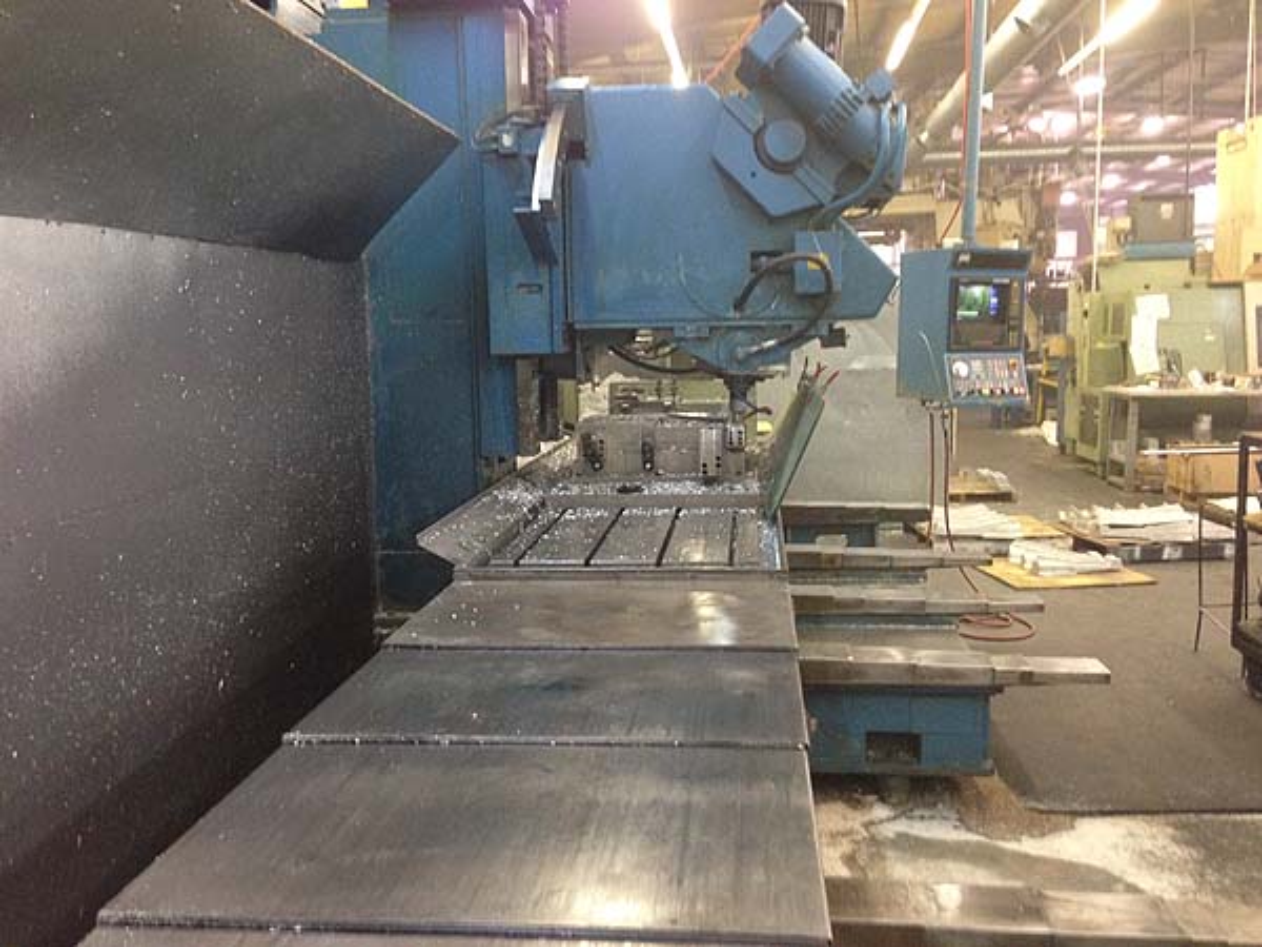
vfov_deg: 42.9
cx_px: 631
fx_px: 1203
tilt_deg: -7.3
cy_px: 474
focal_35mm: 33
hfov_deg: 55.4
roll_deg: +0.9
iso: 250
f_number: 2.4
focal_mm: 4.12
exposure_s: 1/20
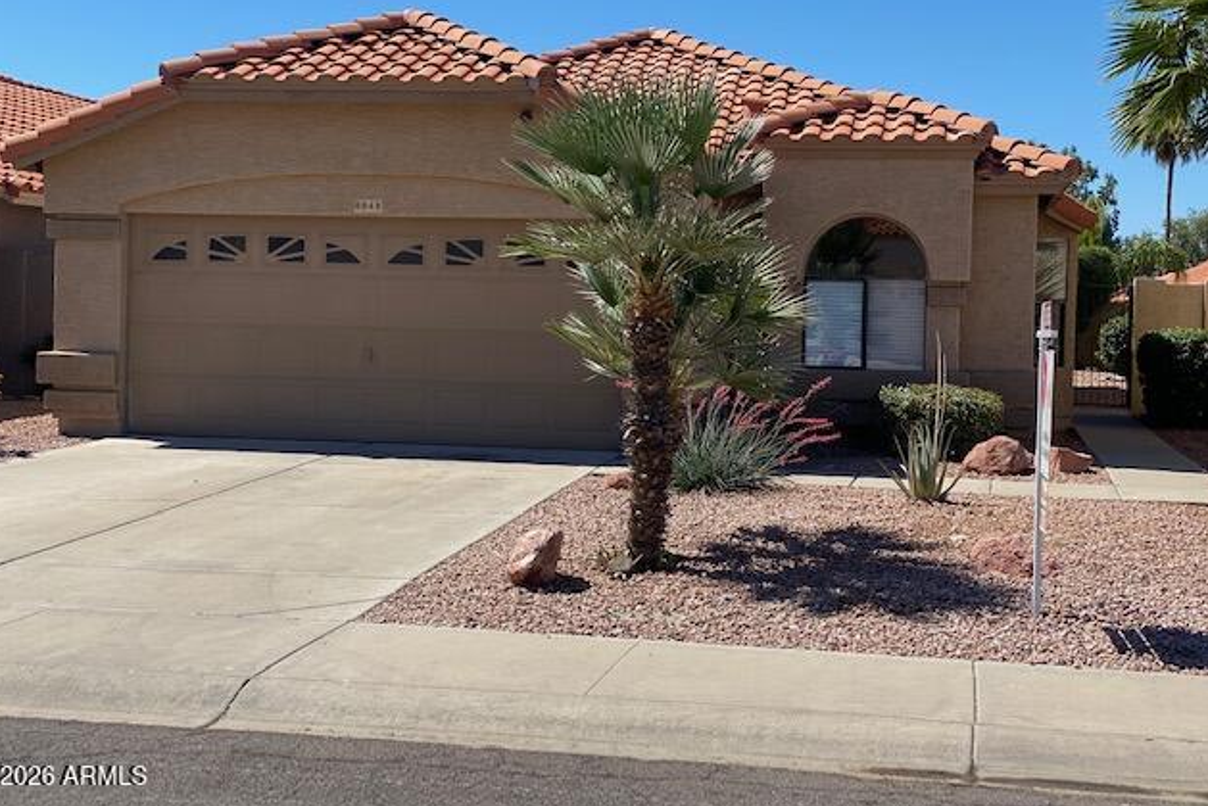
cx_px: 603
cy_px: 357
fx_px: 1846
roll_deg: -1.9
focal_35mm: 55
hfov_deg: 36.2
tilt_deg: -2.2
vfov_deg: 24.6
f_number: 2
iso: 20
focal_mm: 6
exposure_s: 1/1597
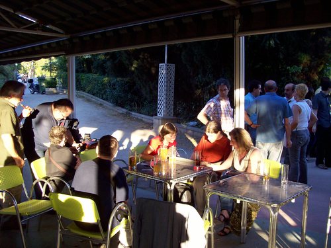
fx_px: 344
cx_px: 166
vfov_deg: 39.7
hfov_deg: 51.4
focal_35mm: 36
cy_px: 124
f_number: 2.7
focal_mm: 6
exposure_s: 1/90.4
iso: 80
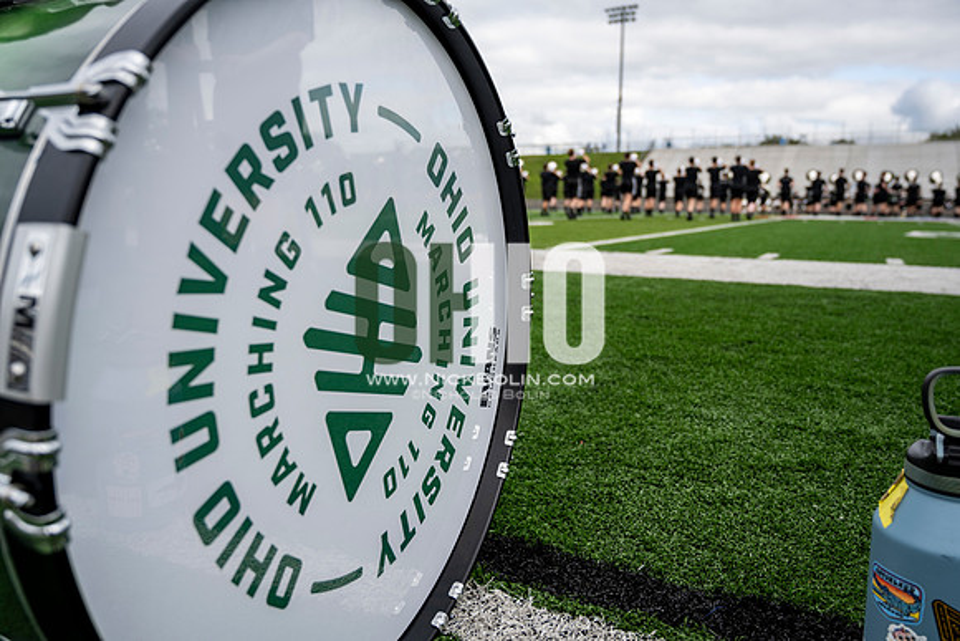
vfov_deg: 45.7
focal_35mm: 28
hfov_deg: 64.5
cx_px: 480
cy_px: 320
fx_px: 760
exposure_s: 1/800
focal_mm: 28.5
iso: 160
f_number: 4
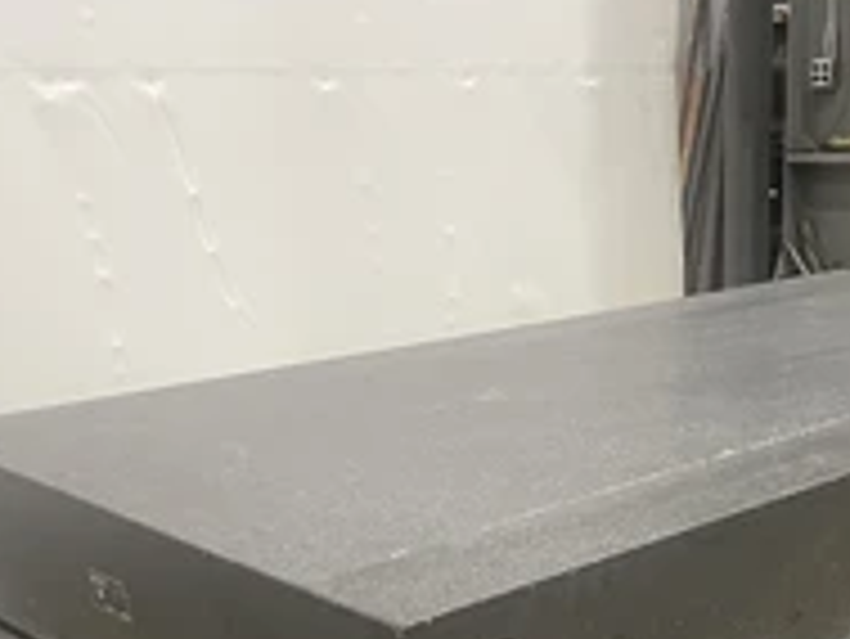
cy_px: 626
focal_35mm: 53
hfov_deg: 35.6
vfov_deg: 26.2
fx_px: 1302
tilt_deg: -20.1
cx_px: 598
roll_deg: -1.8
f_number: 1.6
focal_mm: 5.1
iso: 400
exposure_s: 1/60
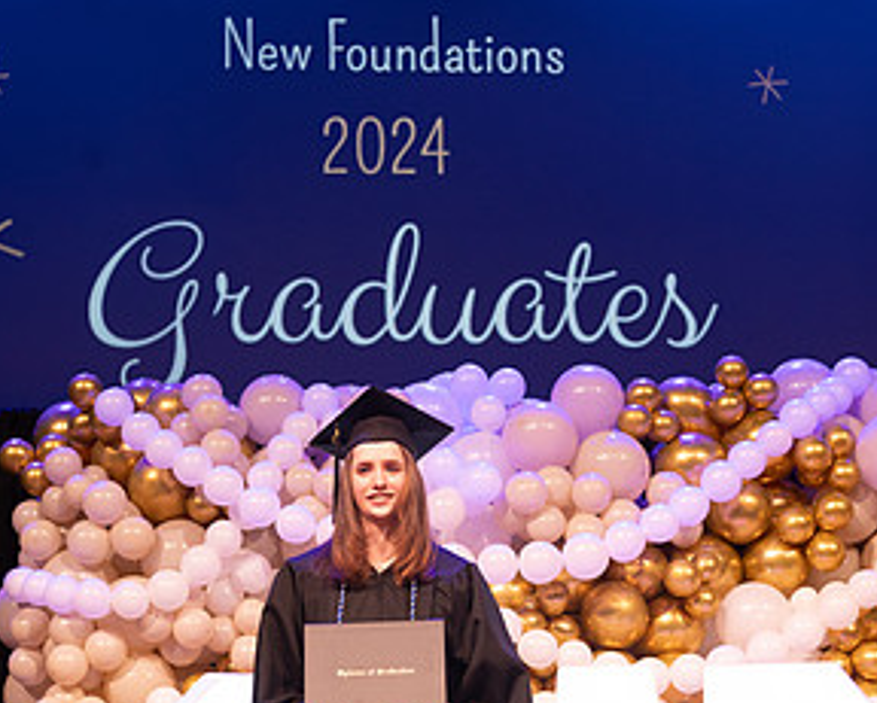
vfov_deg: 18.0
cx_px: 445
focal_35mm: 85
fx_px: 2208
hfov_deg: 22.5
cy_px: 484
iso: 1600
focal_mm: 58
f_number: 4
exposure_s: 1/200
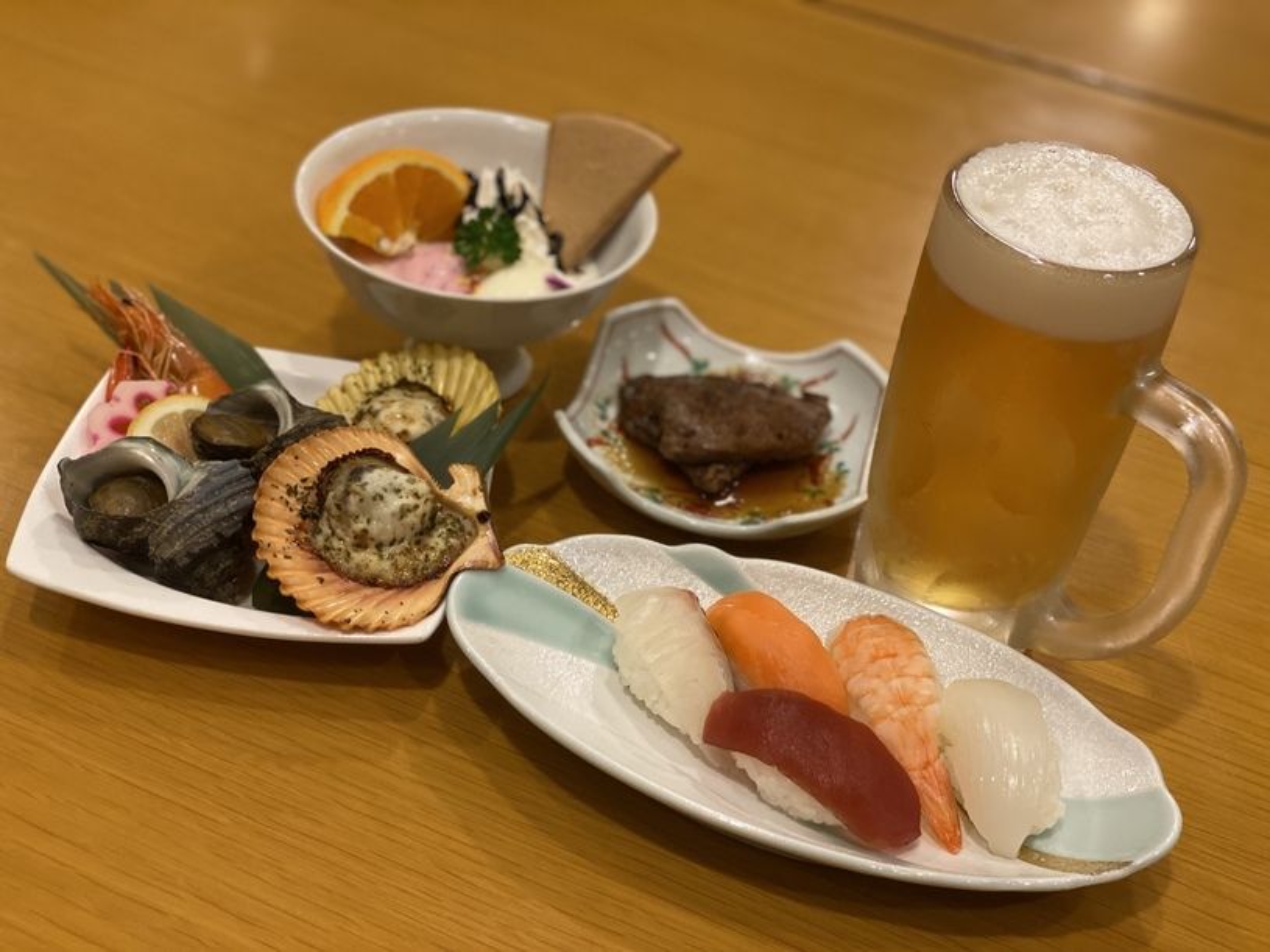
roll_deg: -8.7
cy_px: 476
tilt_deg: -38.8
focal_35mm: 52
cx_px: 635
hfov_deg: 36.8
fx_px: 1908
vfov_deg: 28.0
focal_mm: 6
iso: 125
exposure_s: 1/40
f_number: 2
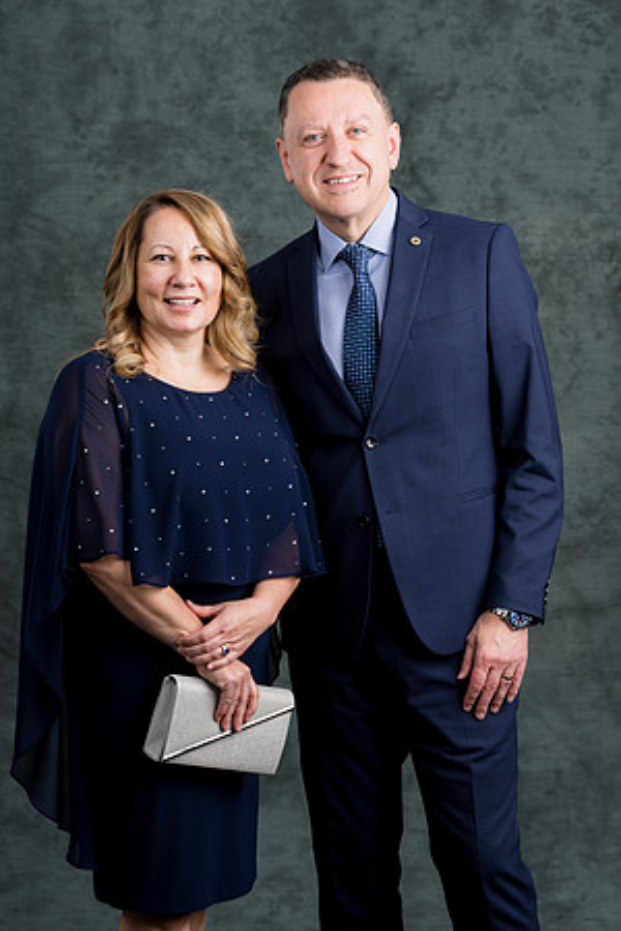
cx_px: 310
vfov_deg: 20.6
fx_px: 2561
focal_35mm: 99
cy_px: 466
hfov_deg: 13.8
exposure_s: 1/125
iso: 100
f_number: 8
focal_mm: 99
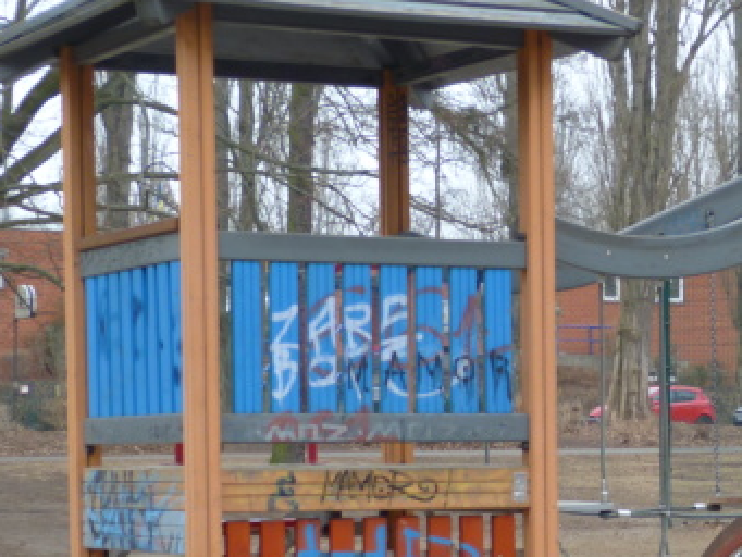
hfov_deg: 15.7
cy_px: 509
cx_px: 820
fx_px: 2616
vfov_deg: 12.1
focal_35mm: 122
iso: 80
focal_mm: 9.4
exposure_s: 1/125
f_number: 3.2
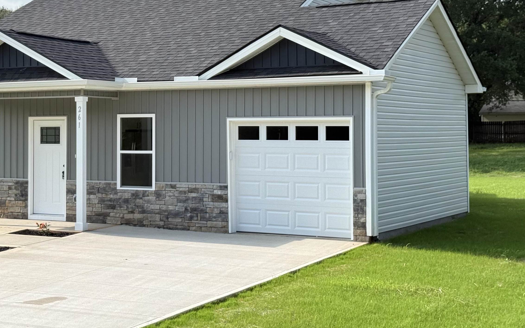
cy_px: 100
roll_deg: +0.0
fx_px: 987
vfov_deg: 18.8
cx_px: 182
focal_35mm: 69
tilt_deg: +1.8
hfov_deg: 29.6
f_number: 1.78
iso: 100
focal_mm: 6.76
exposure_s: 1/2976
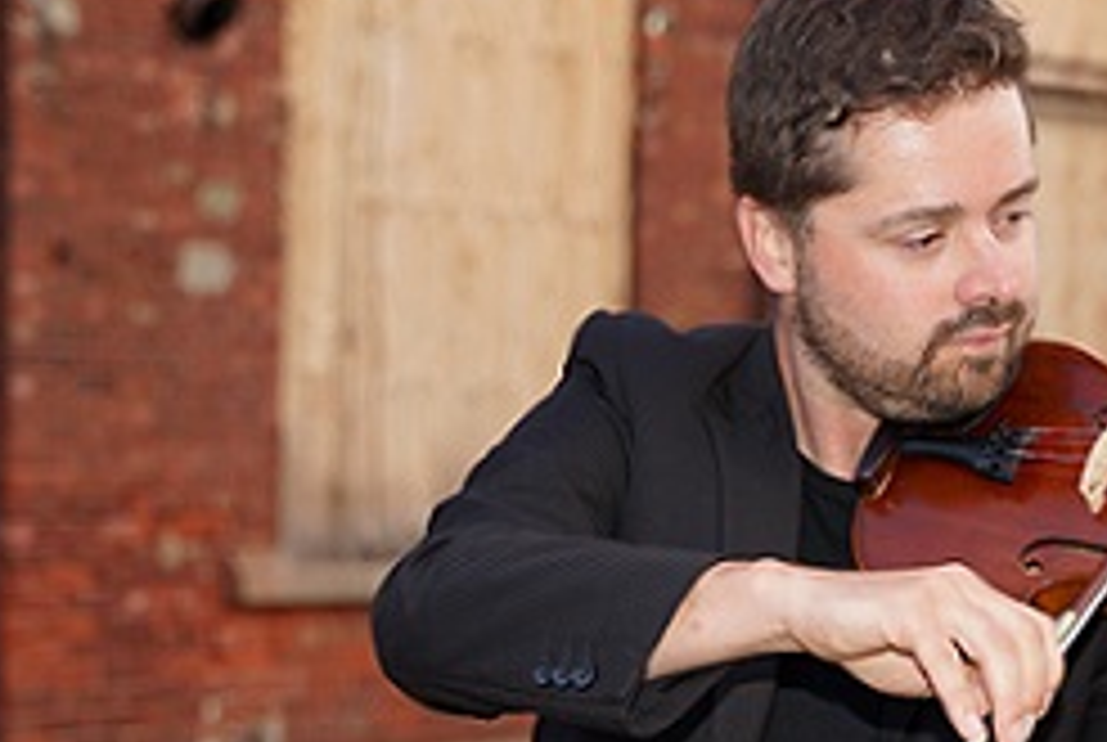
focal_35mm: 113
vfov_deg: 12.1
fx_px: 3481
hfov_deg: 18.0
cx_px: 778
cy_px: 643
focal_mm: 49
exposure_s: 1/80
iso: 160
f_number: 2.8
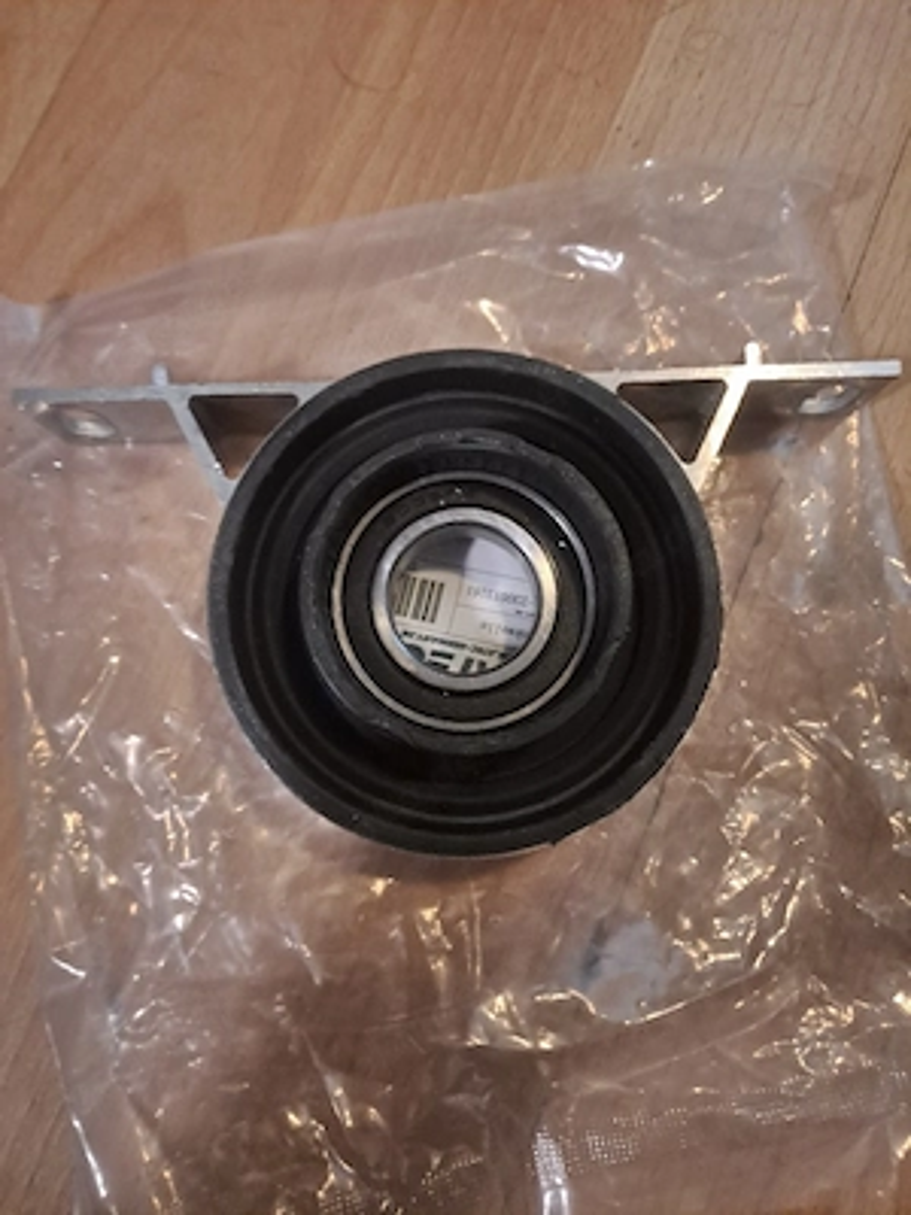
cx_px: 456
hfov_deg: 54.9
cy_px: 608
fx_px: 877
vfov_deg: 69.4
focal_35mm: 25
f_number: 1.8
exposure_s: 1/20
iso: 800
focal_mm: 4.65
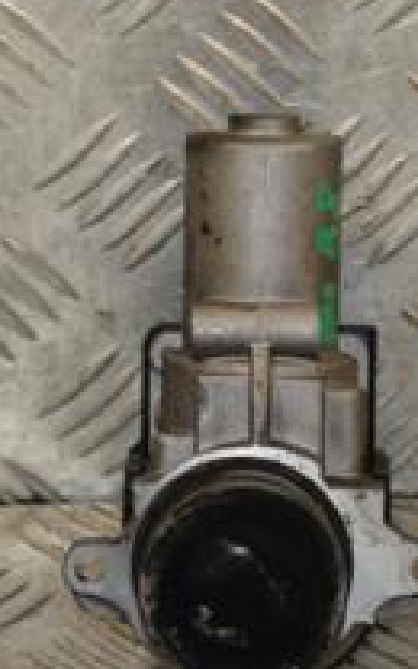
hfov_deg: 4.8
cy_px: 392
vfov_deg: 7.7
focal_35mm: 273
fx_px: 4976
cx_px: 241
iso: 800
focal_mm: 62
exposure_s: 1/200
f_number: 5.6
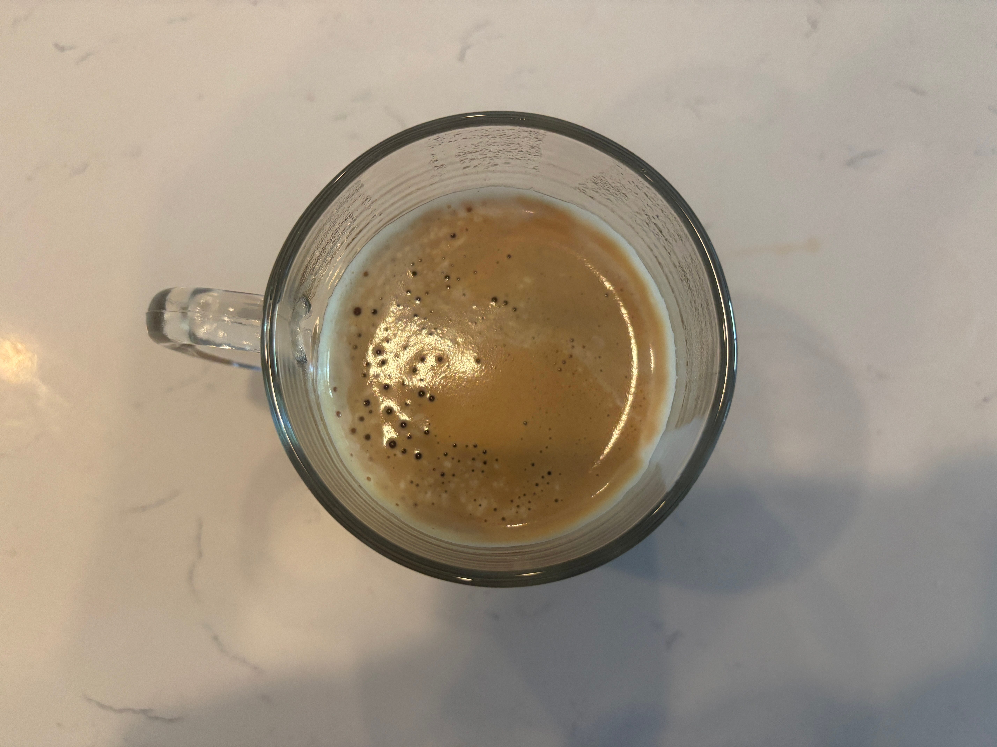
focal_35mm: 26
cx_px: 498
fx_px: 749
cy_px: 374
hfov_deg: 67.3
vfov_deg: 53.1
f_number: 1.6
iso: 400
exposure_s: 1/60
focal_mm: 5.96
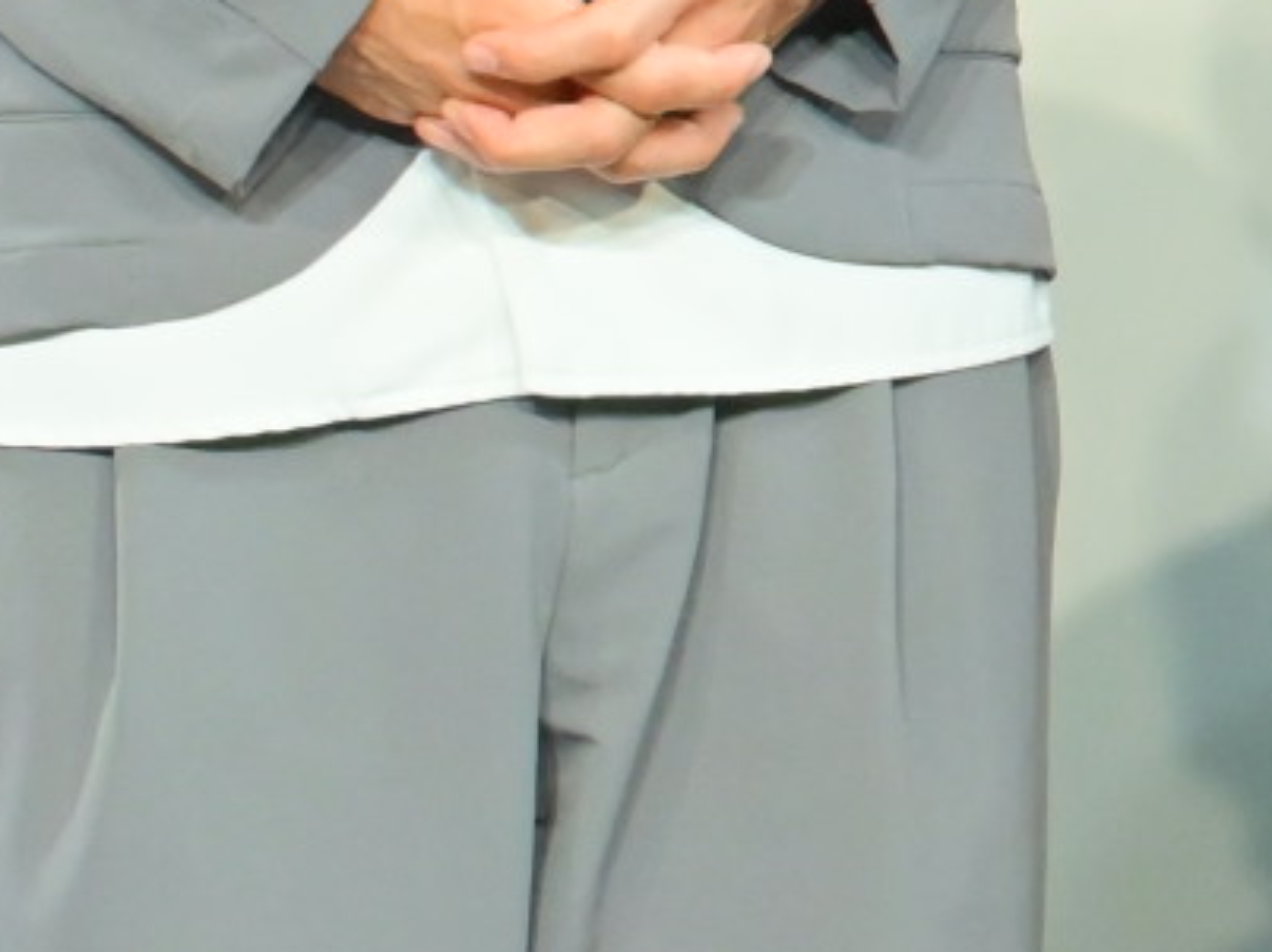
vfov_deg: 4.9
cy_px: -927
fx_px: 10870
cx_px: 3750
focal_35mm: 296
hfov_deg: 6.2
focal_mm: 31
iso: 1600
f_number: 5
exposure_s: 1/160
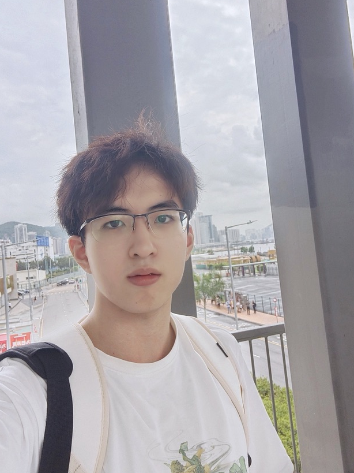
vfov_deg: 59.9
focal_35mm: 30
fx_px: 409
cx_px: 205
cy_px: 215
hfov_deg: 46.6
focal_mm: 3.74
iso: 100
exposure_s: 1/216
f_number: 16
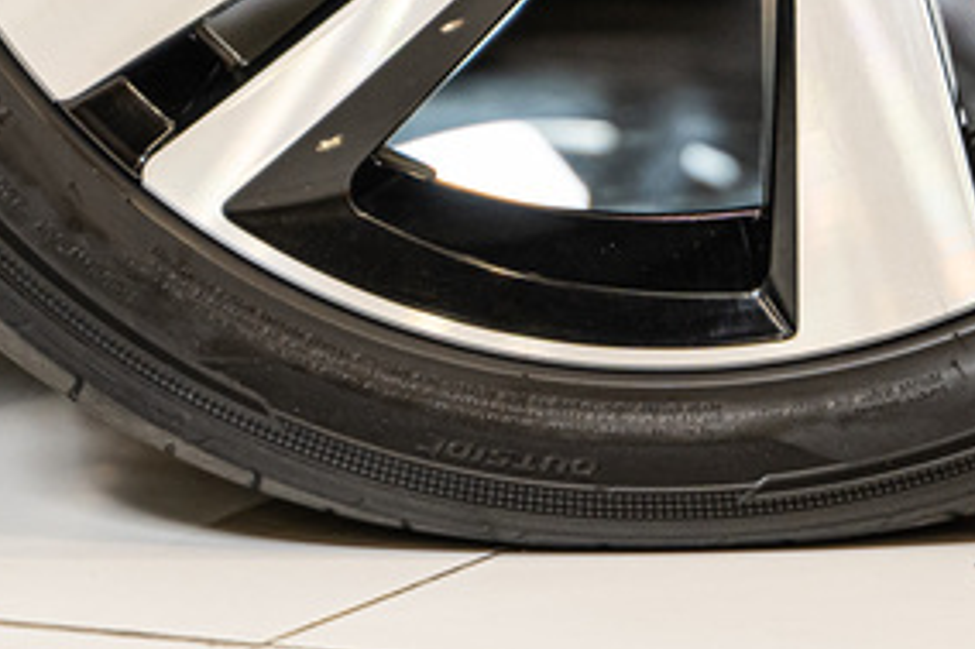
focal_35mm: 270
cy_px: -433
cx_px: 661
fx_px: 7308
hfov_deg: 7.6
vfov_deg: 5.0
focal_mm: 75
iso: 640
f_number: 2.8
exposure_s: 1/160
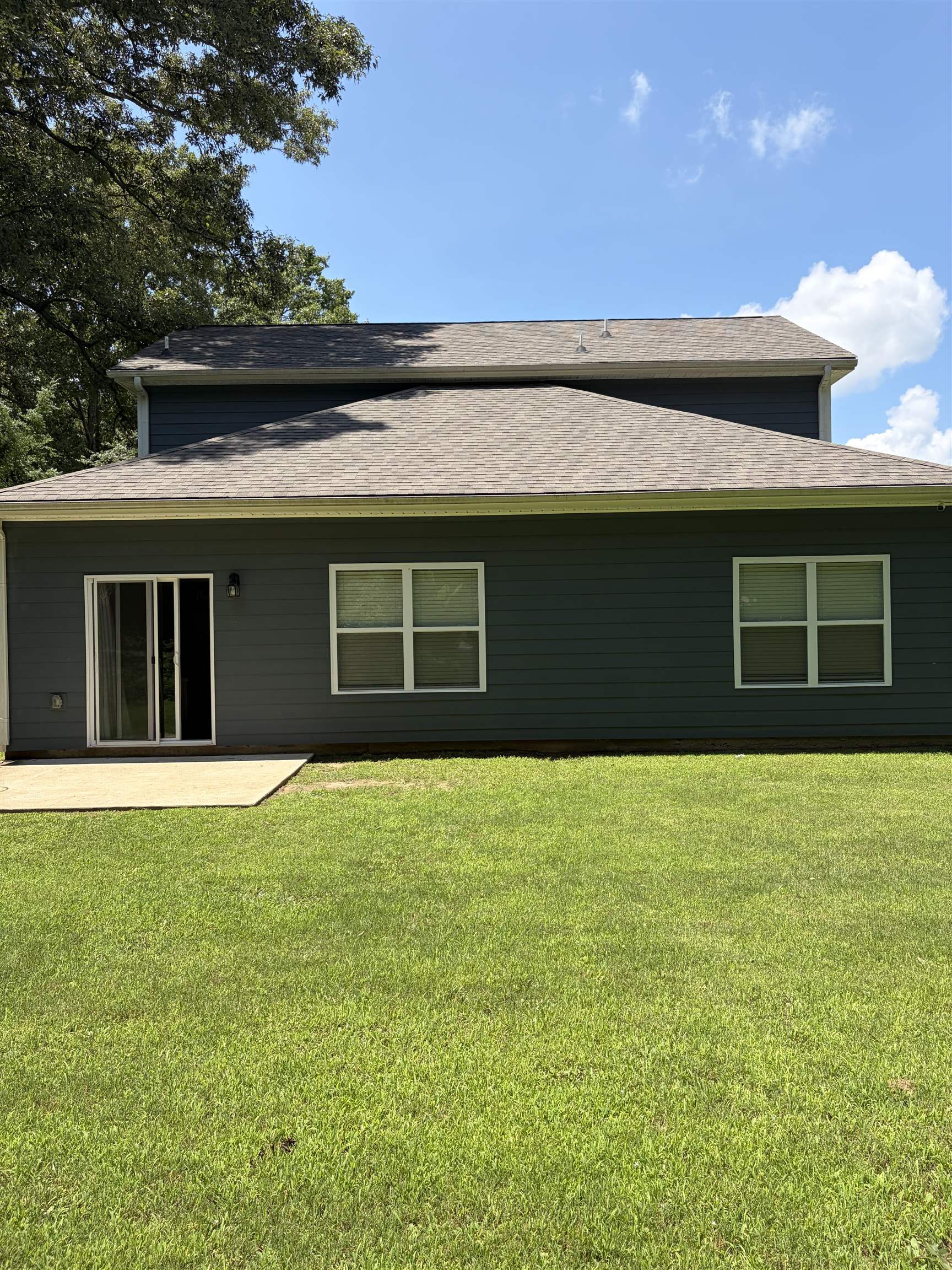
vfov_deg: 67.3
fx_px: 953
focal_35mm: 26
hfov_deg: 53.1
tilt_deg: -0.1
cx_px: 476
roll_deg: +1.1
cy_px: 635
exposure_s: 1/2283
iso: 50
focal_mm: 5.96
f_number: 1.6
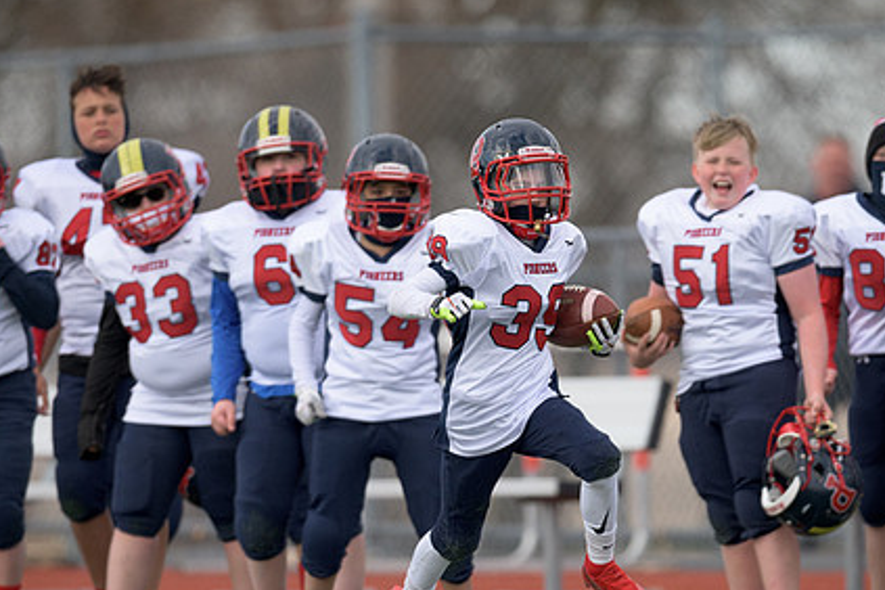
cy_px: 345
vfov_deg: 1.3
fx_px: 26794
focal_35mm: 1090
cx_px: 621
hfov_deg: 1.9
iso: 500
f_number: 4
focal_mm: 500
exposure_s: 1/2500
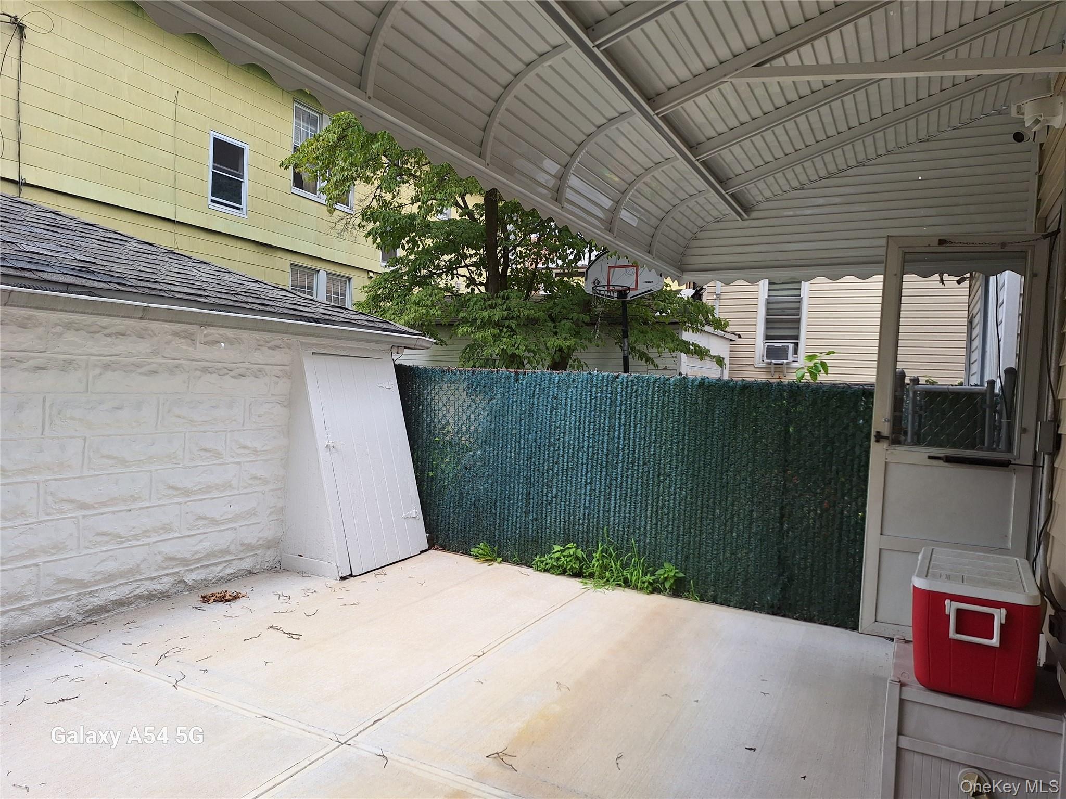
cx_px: 533
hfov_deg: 73.9
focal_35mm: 23
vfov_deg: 58.9
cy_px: 400
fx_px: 708
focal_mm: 5.54
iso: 40
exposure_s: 1/996
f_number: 1.8
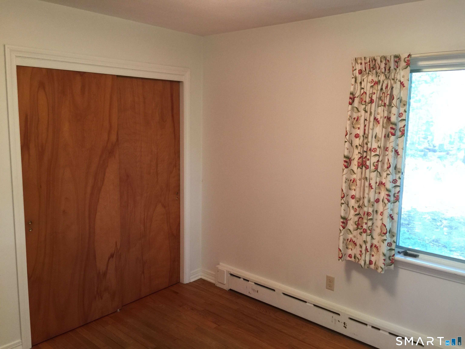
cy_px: 174
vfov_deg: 48.2
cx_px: 232
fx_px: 390
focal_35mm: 29
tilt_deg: -8.9
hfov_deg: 61.7
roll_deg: -1.8
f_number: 2.2
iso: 64
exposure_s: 1/15
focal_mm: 4.15
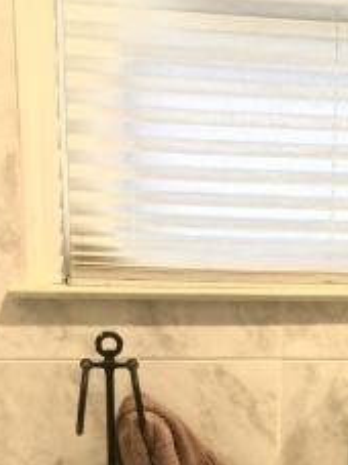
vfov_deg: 19.4
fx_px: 1315
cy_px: 469
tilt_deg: -16.1
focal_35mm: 98
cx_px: 430
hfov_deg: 14.5
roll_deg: -1.5
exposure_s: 1/15
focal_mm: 4.15
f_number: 2.2
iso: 32
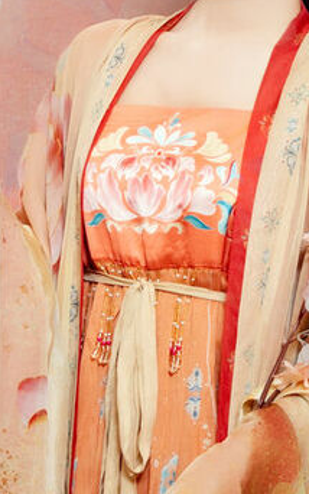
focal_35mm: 230
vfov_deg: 9.1
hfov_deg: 5.7
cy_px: 476
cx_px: 237
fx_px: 3096
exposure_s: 1/160
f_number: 5
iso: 100
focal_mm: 50
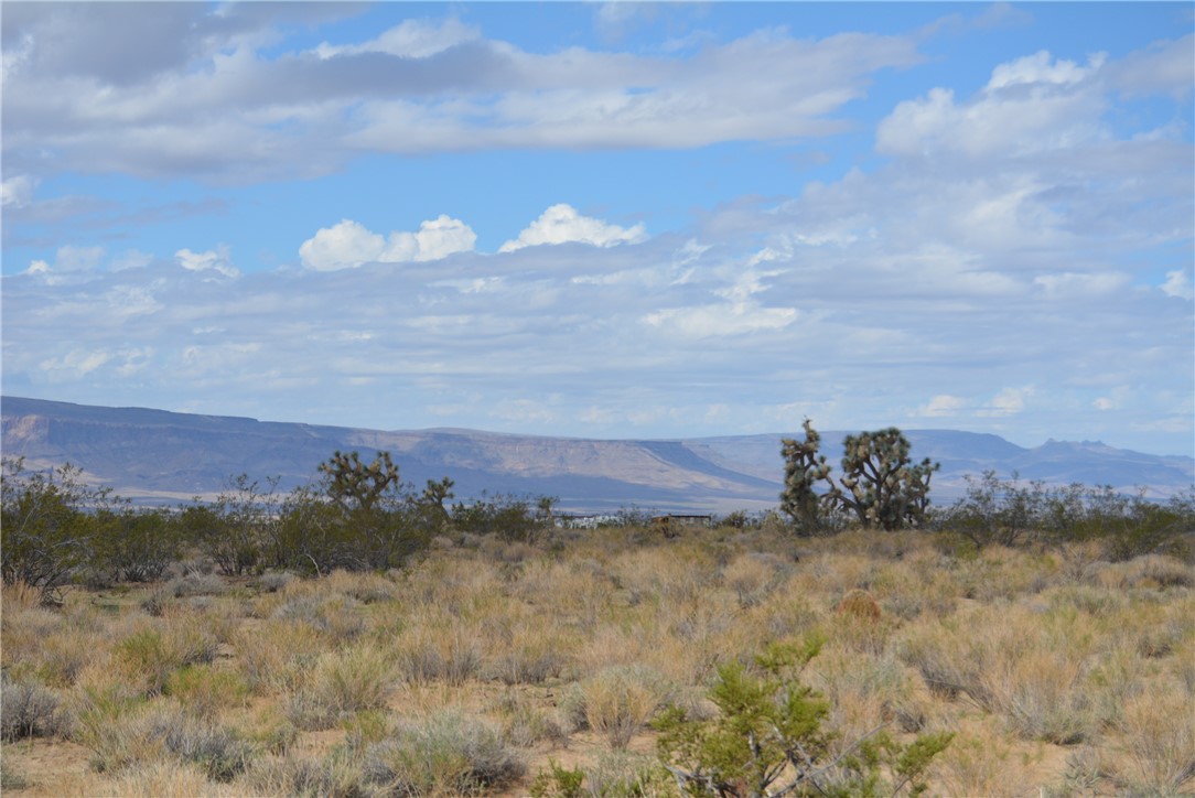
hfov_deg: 24.6
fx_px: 2740
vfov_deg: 16.6
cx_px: 598
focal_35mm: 82
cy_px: 399
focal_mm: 55
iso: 400
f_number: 7.1
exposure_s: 1/2000
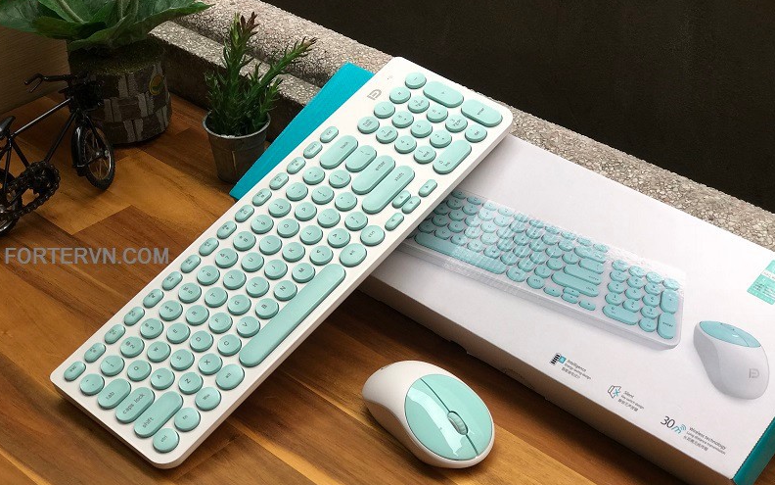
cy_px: 285
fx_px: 1288
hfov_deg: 33.5
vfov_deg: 21.3
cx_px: 387
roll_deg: +1.4
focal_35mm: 61
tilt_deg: -36.8
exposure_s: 1/145
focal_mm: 6.6
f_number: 2.8
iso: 20
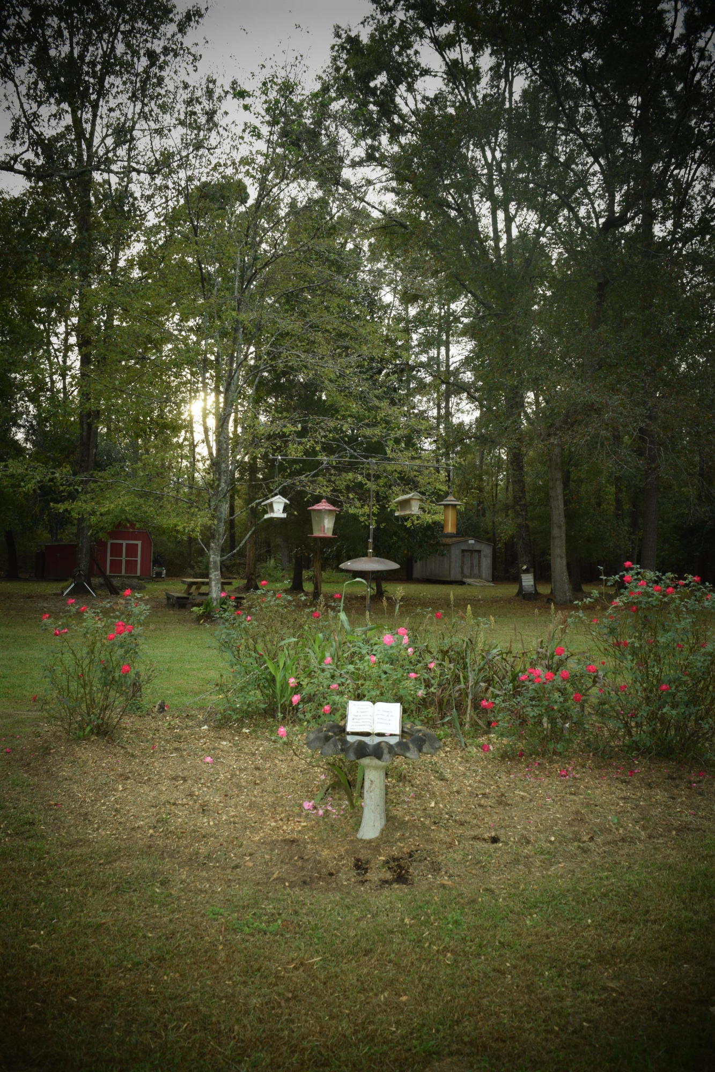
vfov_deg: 61.9
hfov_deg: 43.6
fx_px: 894
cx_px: 358
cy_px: 536
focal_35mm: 30
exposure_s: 1/125
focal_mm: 20
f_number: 5.6
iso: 360
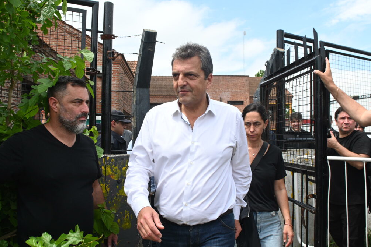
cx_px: 187
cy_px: 122
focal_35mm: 58
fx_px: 598
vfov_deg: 23.4
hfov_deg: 34.5
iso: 320
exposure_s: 1/800
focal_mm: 38
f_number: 6.3
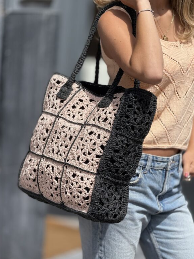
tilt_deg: -8.4
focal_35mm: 124
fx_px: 926
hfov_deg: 12.0
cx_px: 96
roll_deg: -4.0
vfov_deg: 15.9
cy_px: 128
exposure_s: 1/1451
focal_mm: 15.66
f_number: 2.8
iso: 50
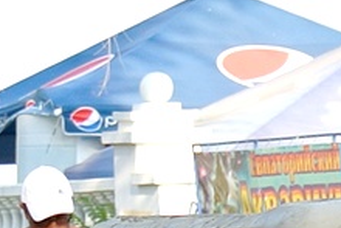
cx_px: 817
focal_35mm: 469
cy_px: 595
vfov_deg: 2.9
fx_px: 4445
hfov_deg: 4.3
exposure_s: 1/320
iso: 100
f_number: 4
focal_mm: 31.9
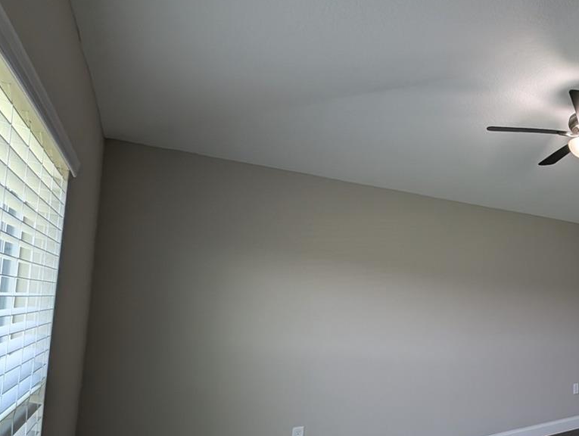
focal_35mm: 25
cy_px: 267
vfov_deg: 54.5
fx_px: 419
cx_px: 577
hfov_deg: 54.3
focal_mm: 2.23
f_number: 1.95
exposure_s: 1/120
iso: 57
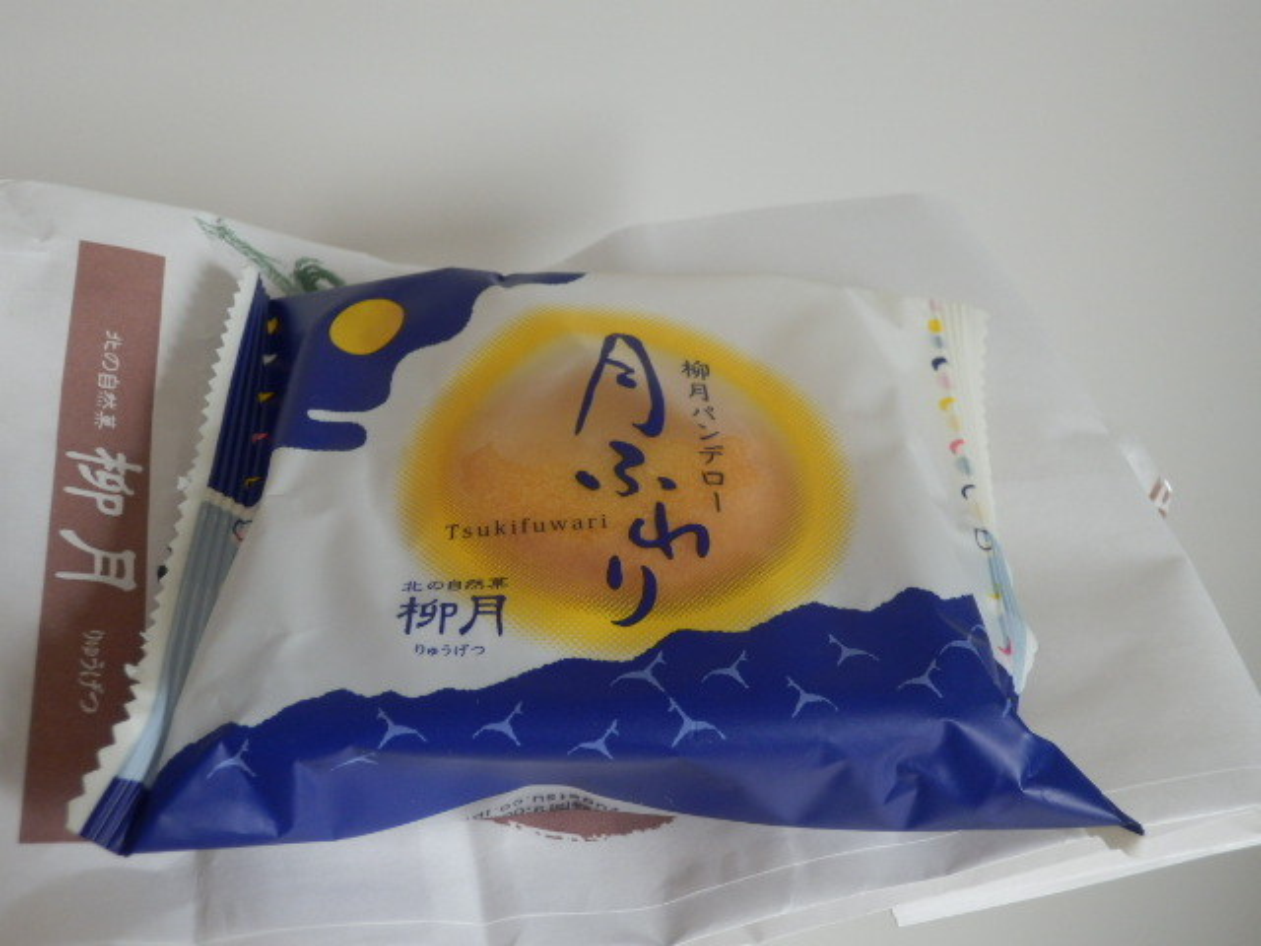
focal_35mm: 44
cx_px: 630
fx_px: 1603
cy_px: 473
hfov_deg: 42.9
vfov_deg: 32.9
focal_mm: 7.9
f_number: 4.2
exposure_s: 1/40
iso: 250
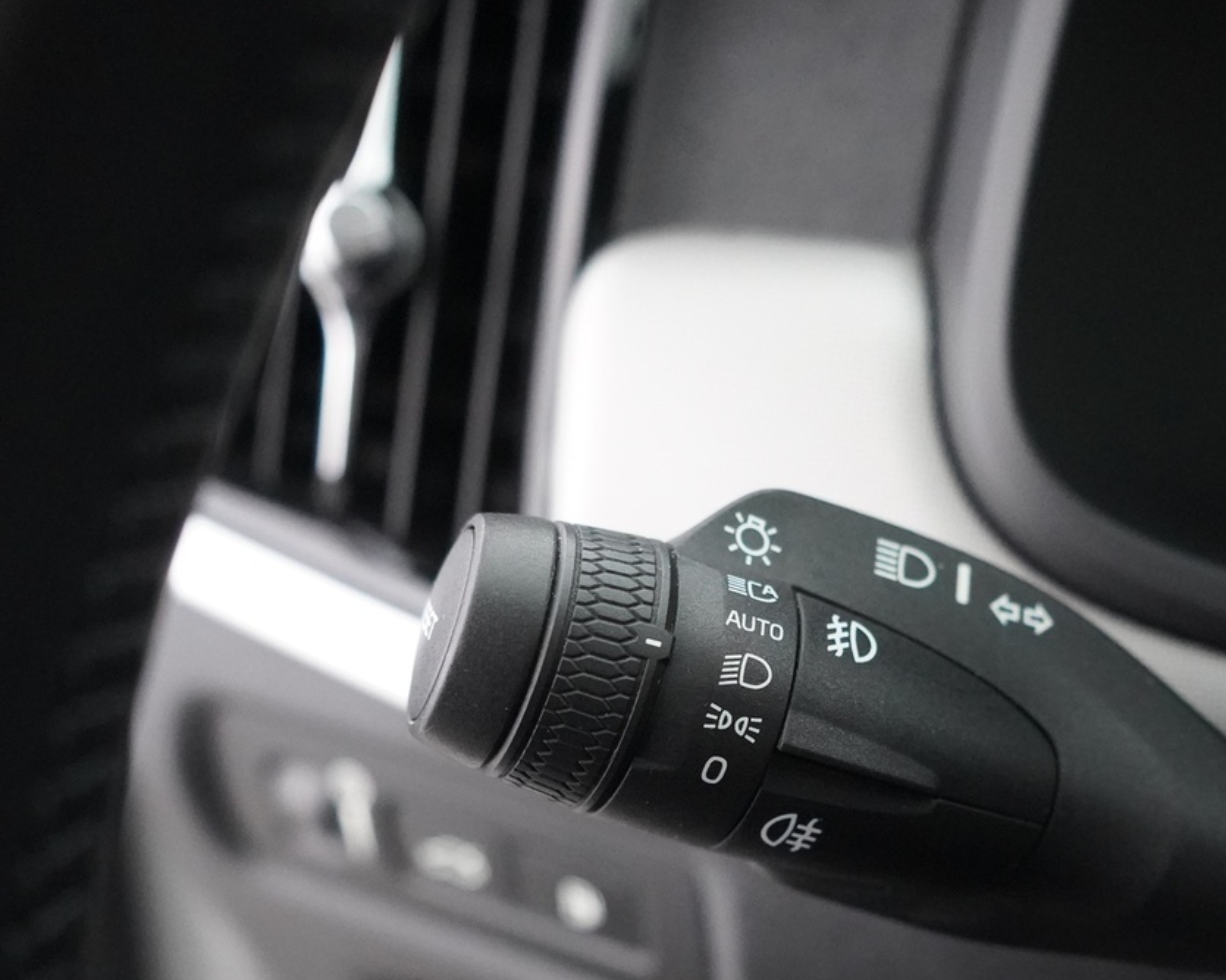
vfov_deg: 29.3
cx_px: 718
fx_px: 1851
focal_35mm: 51
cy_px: 703
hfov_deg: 36.6
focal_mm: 28
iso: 10000
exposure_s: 1/60
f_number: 3.5
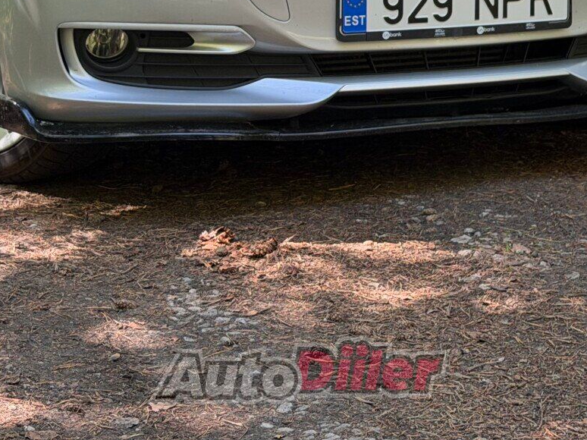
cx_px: 299
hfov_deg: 16.3
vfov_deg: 12.0
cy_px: -75
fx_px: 2051
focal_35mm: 121
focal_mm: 6.76
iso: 125
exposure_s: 1/252
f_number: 1.78
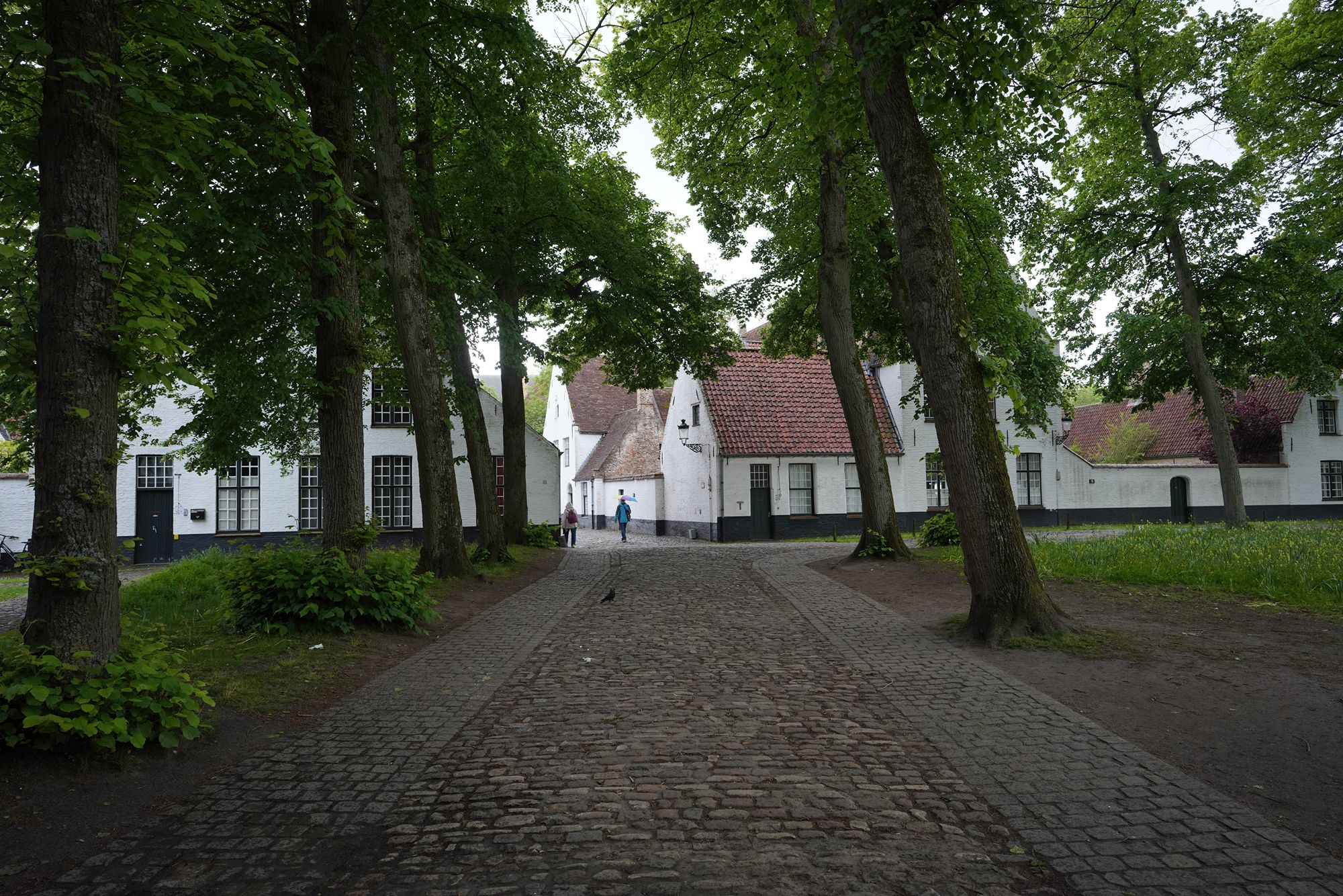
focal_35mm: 24
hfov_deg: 73.7
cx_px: 672
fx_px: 895
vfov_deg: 53.1
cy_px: 448
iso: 800
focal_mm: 24
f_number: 4
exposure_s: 1/100
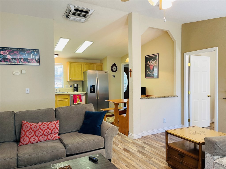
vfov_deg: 54.9
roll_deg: +0.6
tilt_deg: -1.7
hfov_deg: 69.4
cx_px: 113
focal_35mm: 25
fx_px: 163
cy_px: 84
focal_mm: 5.1
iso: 80
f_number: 1.6
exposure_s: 1/60
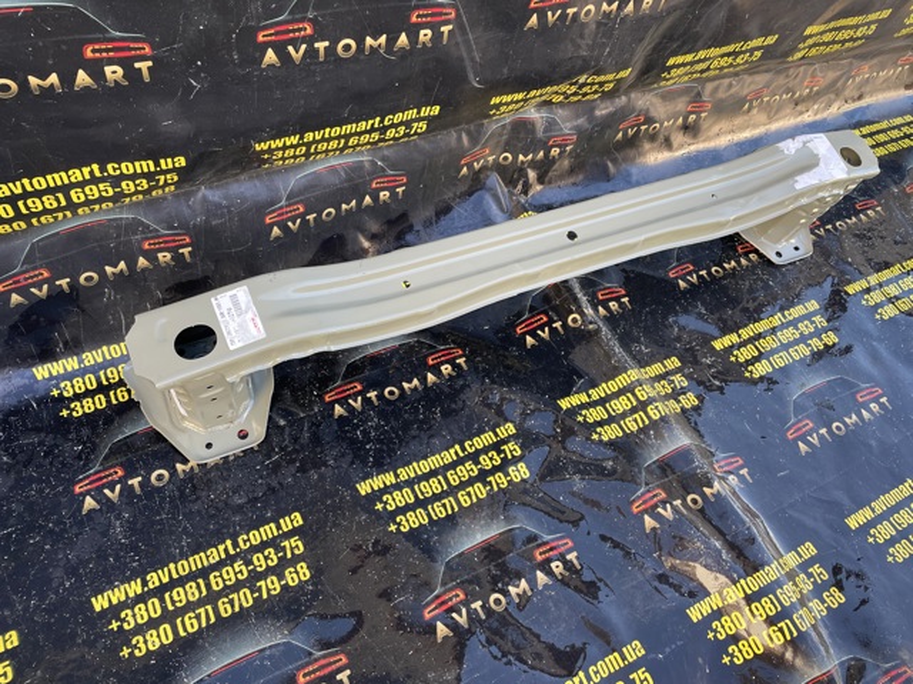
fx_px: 685
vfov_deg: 53.0
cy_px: 342
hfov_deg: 67.3
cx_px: 456
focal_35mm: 26
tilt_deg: -50.9
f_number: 1.6
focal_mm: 4.2
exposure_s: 1/121
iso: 64
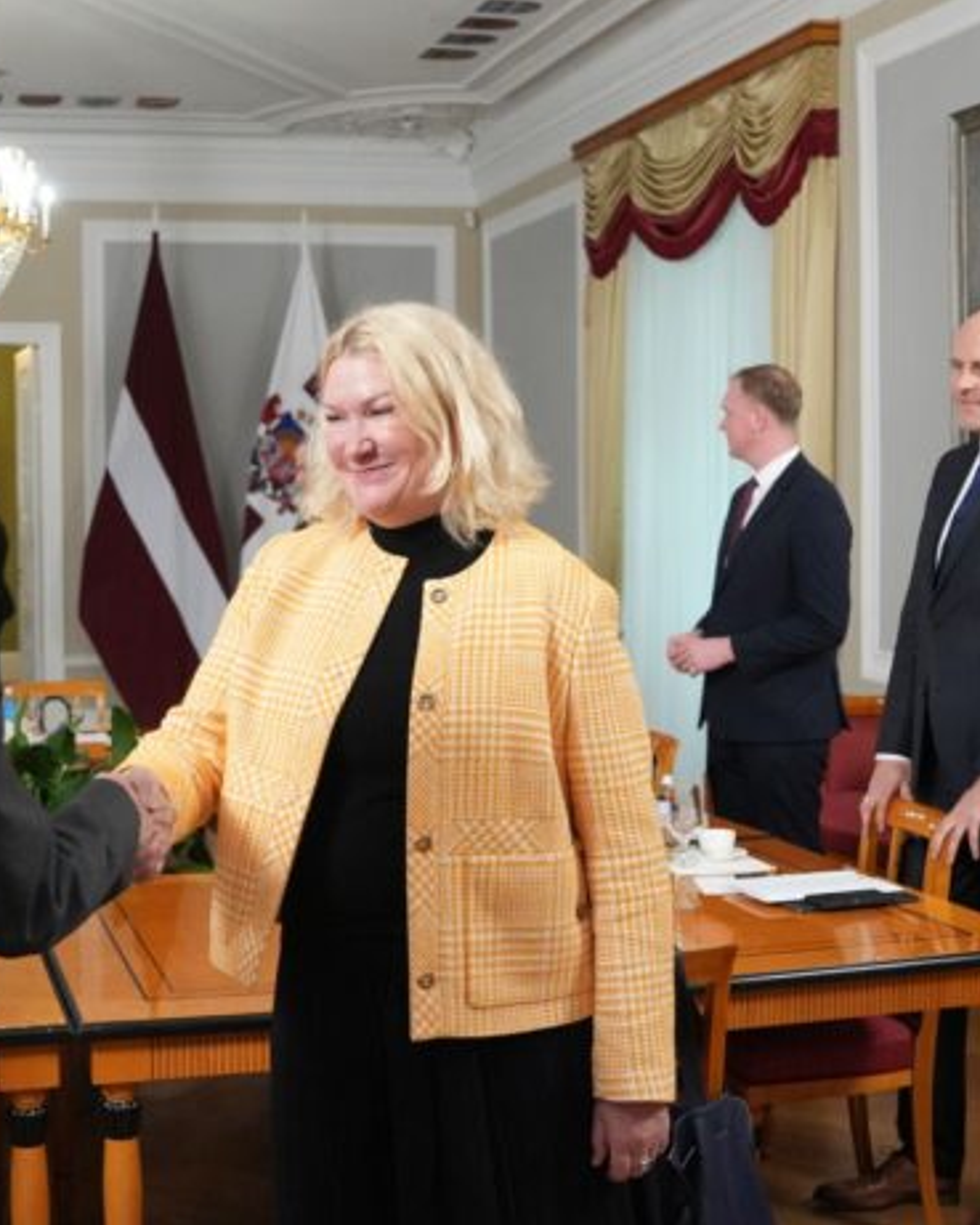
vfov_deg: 36.6
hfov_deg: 29.7
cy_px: 611
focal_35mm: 51
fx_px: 1848
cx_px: 420
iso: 4000
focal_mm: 24
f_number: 2.8
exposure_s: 1/640
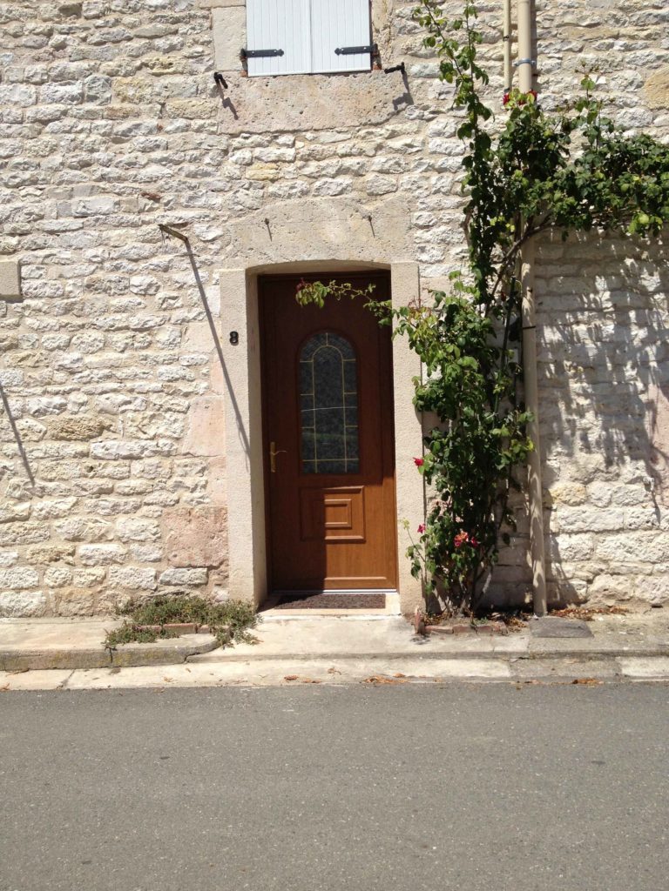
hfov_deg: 40.7
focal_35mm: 35
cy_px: 446
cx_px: 334
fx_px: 902
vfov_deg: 52.6
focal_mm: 4.28
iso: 50
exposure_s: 1/2404
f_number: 2.4
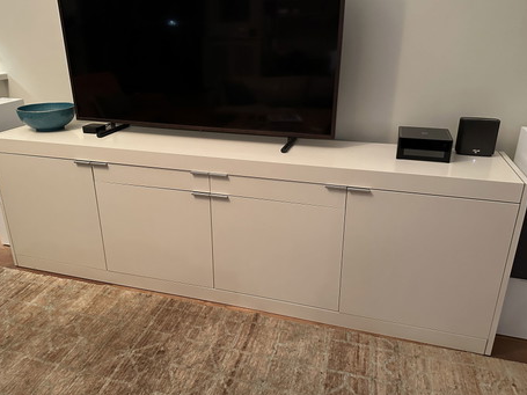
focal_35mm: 27
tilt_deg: -21.6
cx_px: 254
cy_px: 185
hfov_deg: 65.3
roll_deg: +0.4
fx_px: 411
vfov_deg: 51.3
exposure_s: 1/33
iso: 640
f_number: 1.78
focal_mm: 6.86
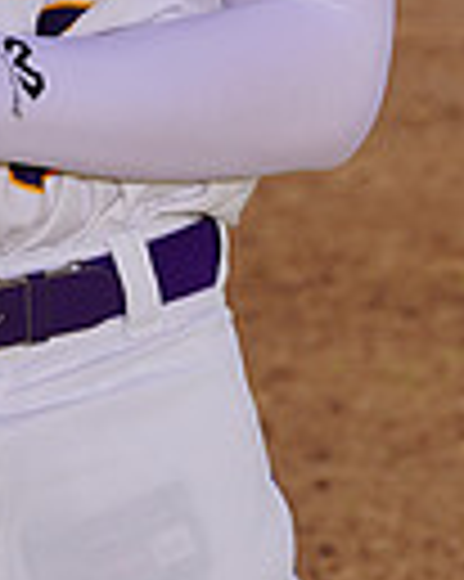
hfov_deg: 1.8
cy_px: -481
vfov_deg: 2.3
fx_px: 14368
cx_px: 16
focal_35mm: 836
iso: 100
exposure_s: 1/250
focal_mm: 198
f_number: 11
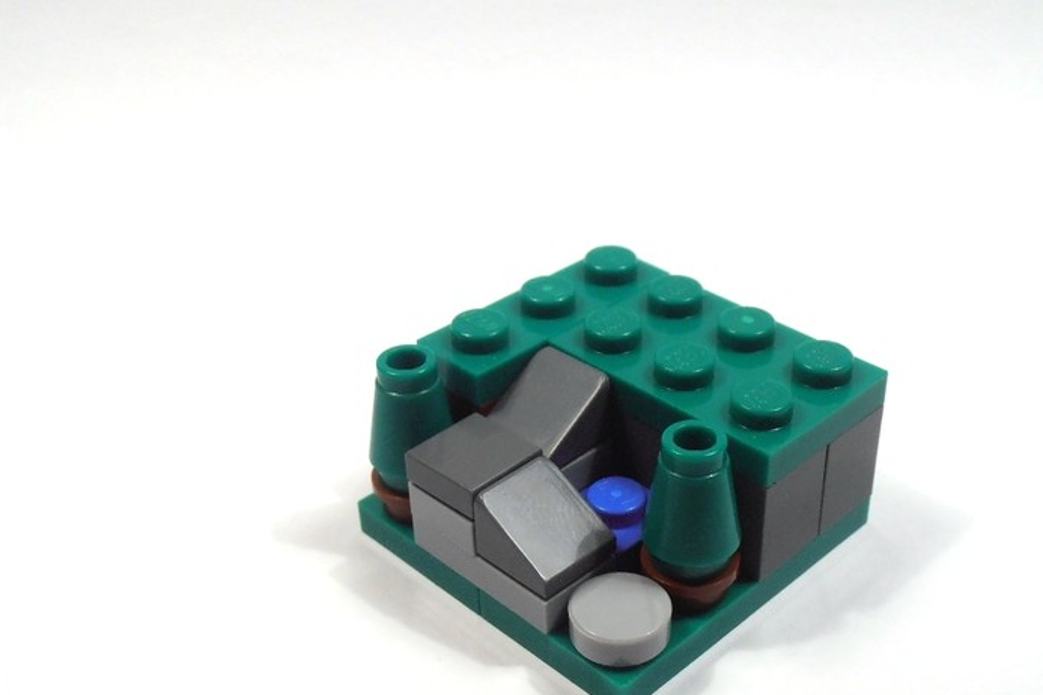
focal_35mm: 50
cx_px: 601
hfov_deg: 39.5
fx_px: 1448
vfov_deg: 26.9
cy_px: 436
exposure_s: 1/80
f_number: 3.9
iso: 80
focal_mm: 6.61
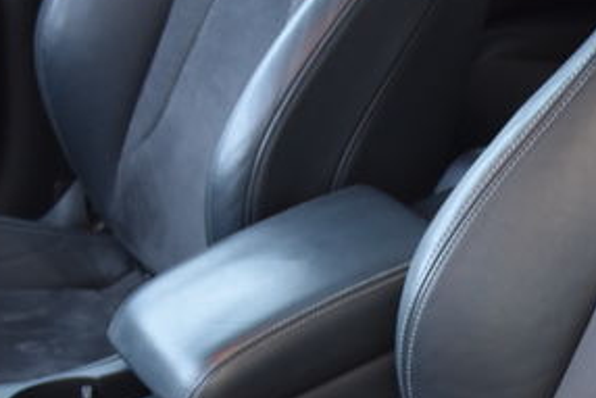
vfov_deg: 12.4
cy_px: 614
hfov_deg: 19.2
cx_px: 479
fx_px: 1739
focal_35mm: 105
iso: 800
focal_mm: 20
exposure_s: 1/60
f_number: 4
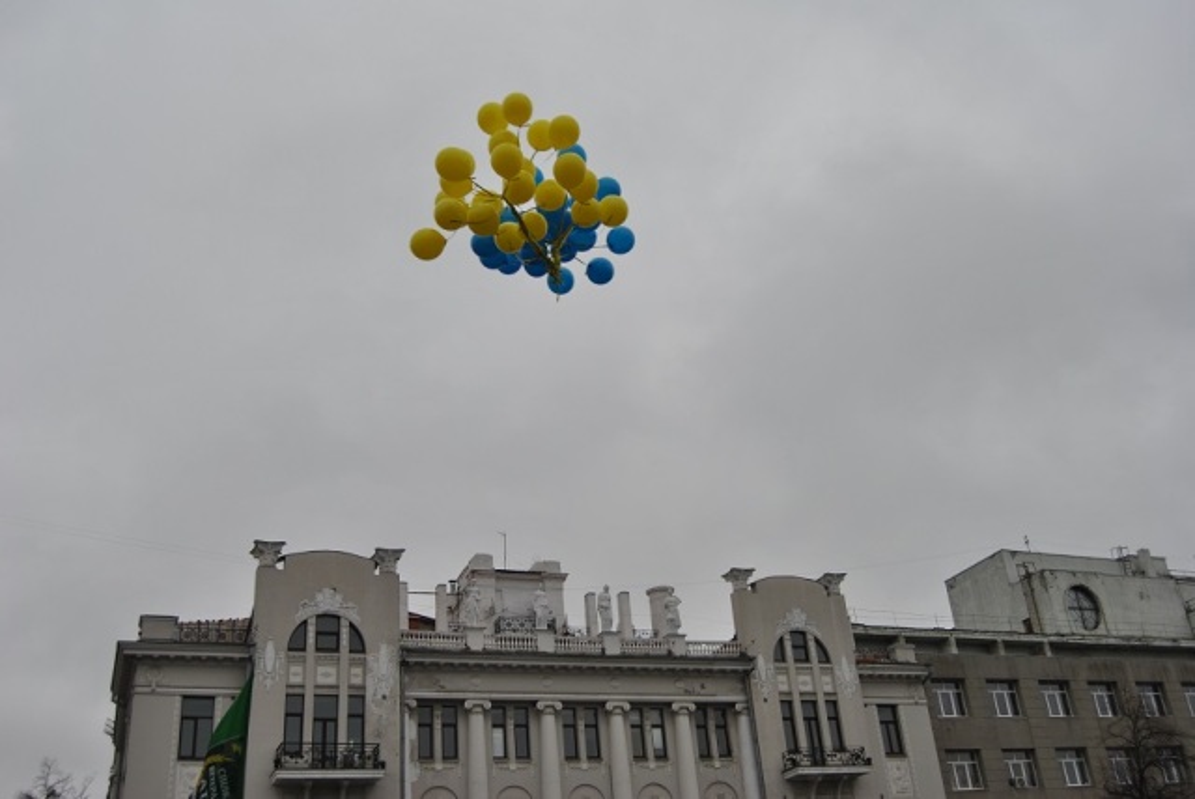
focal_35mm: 34
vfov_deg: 38.4
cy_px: 400
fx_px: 1146
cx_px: 598
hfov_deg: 55.1
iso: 110
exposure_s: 1/125
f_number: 5.6
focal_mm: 23
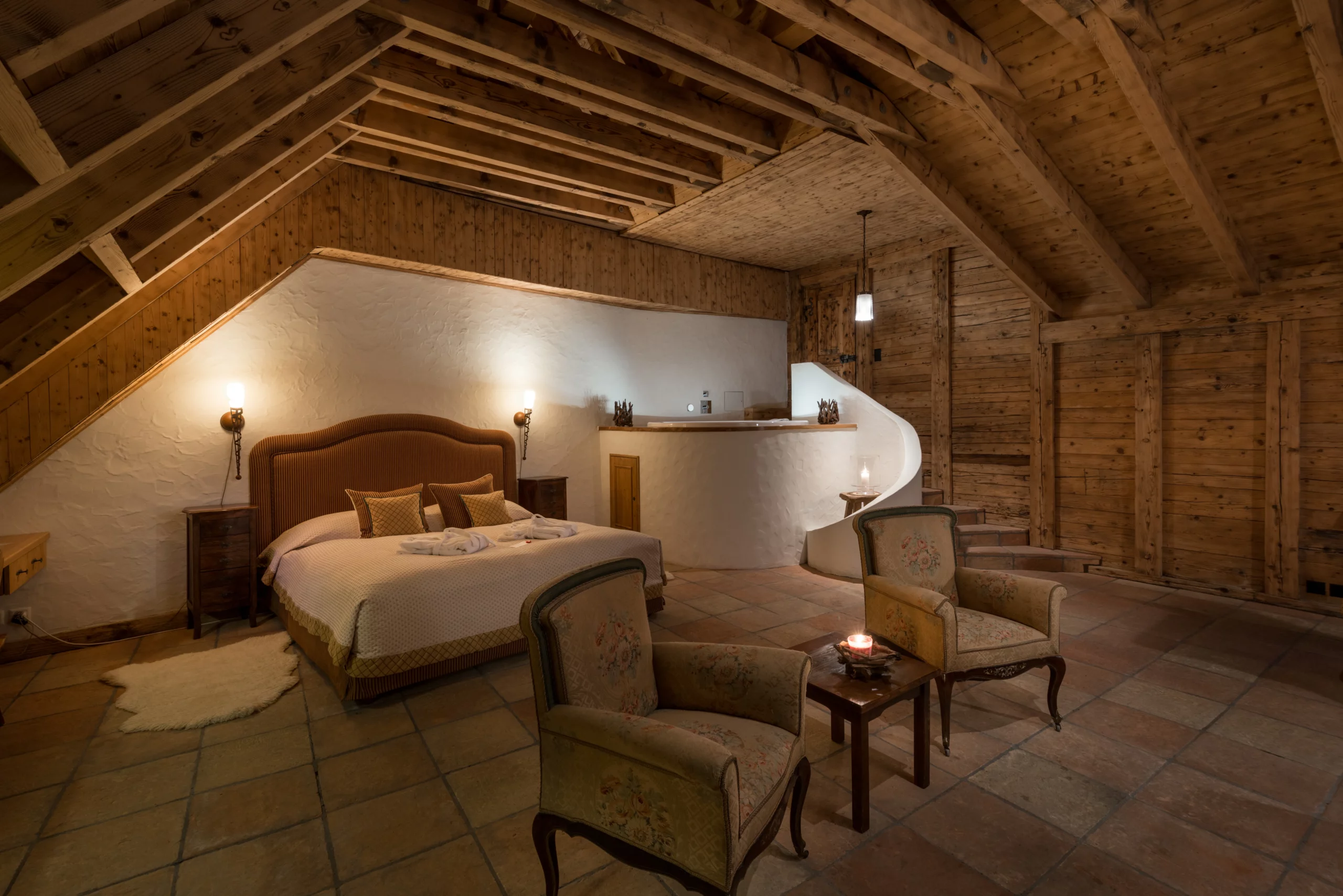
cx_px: 672
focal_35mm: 16
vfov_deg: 73.8
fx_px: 597
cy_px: 448
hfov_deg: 96.7
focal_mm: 16
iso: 200
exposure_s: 4
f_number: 10
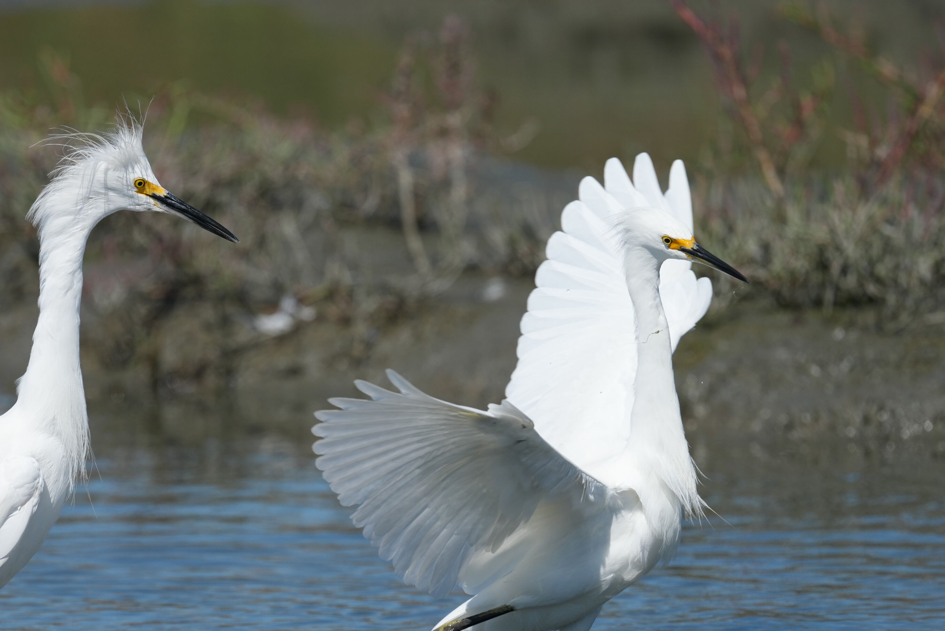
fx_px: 21473
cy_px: 431
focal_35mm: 818
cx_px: 389
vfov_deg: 1.7
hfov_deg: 2.5
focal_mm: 560
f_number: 6.3
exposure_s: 1/2500
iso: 400
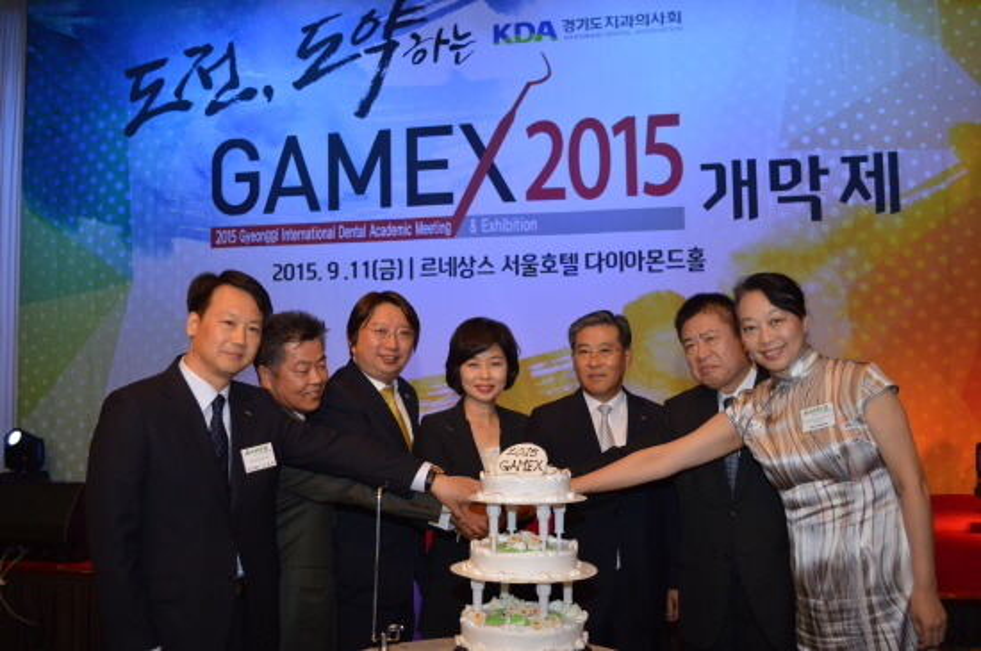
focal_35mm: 36
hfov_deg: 53.2
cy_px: 326
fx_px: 980
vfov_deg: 36.8
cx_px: 490
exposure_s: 1/60
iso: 400
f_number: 4
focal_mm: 24
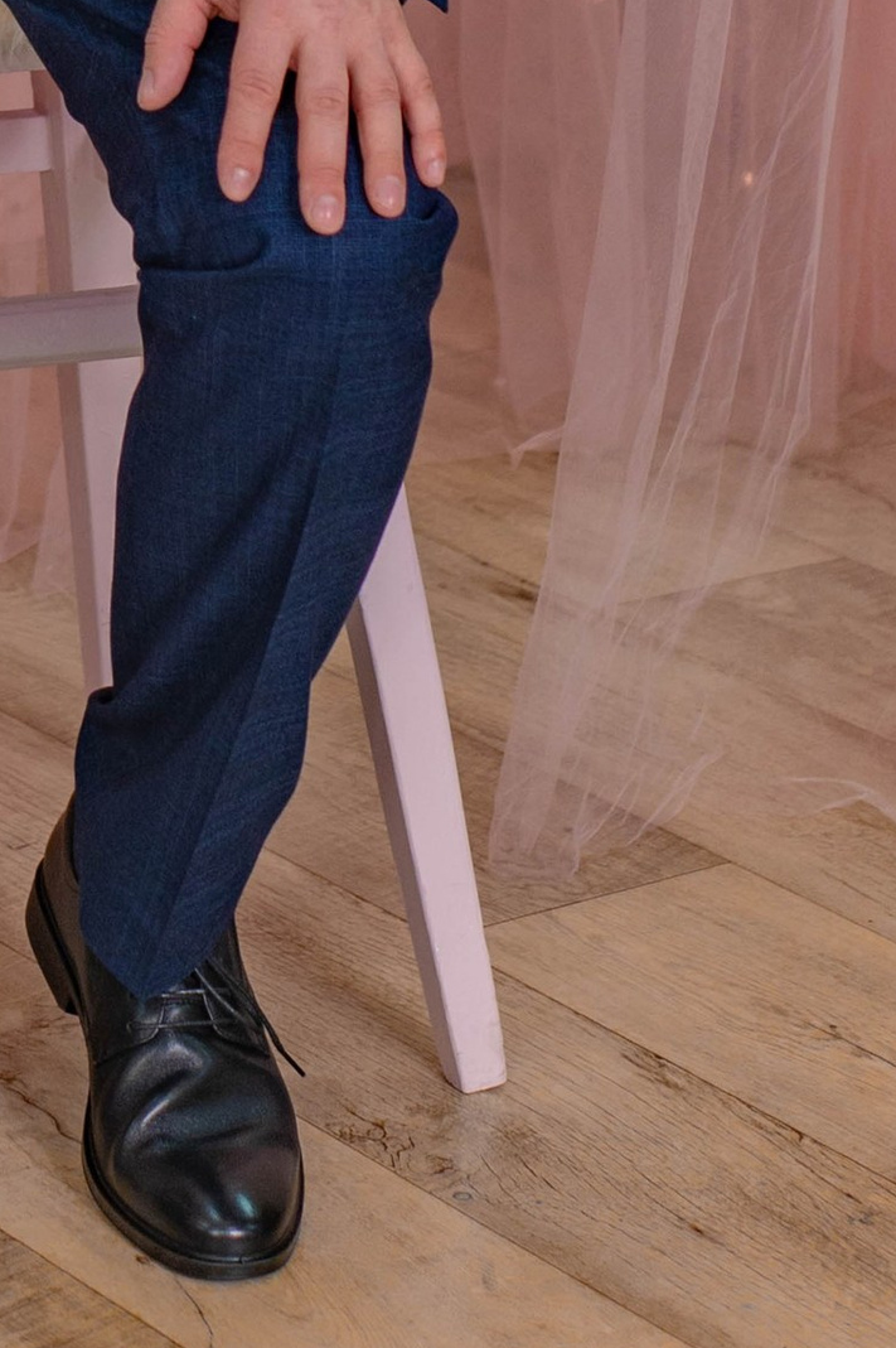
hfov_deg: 7.5
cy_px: -856
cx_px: -514
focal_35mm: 180
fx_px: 6730
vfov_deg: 10.9
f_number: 2.8
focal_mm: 50
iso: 320
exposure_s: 1/160
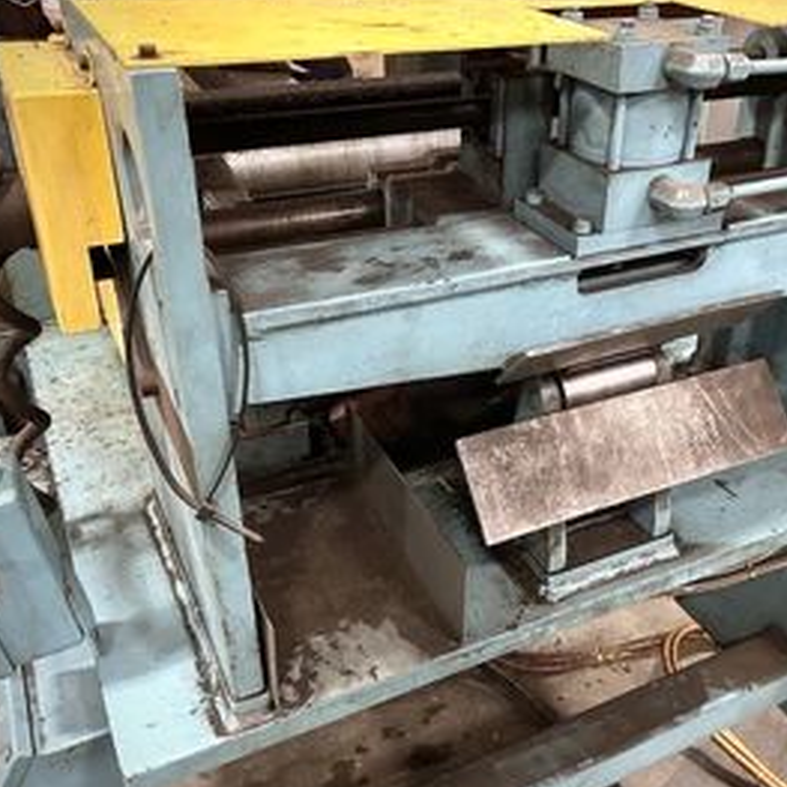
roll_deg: -1.4
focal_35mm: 35
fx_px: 900
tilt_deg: -31.6
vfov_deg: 47.2
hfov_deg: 46.9
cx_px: 482
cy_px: 407
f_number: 1.5
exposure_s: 1/40
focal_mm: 5.7
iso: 500
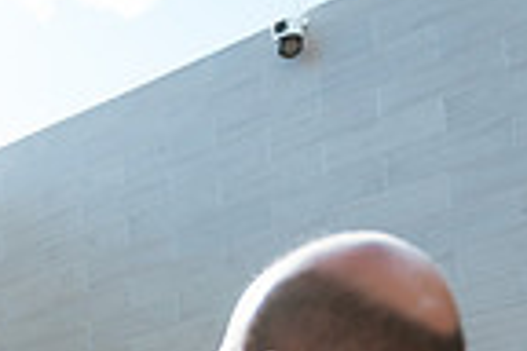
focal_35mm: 97
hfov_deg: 18.7
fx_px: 1420
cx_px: -249
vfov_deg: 13.0
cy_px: 590
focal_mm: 24
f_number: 2.8
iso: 100
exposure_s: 1/800
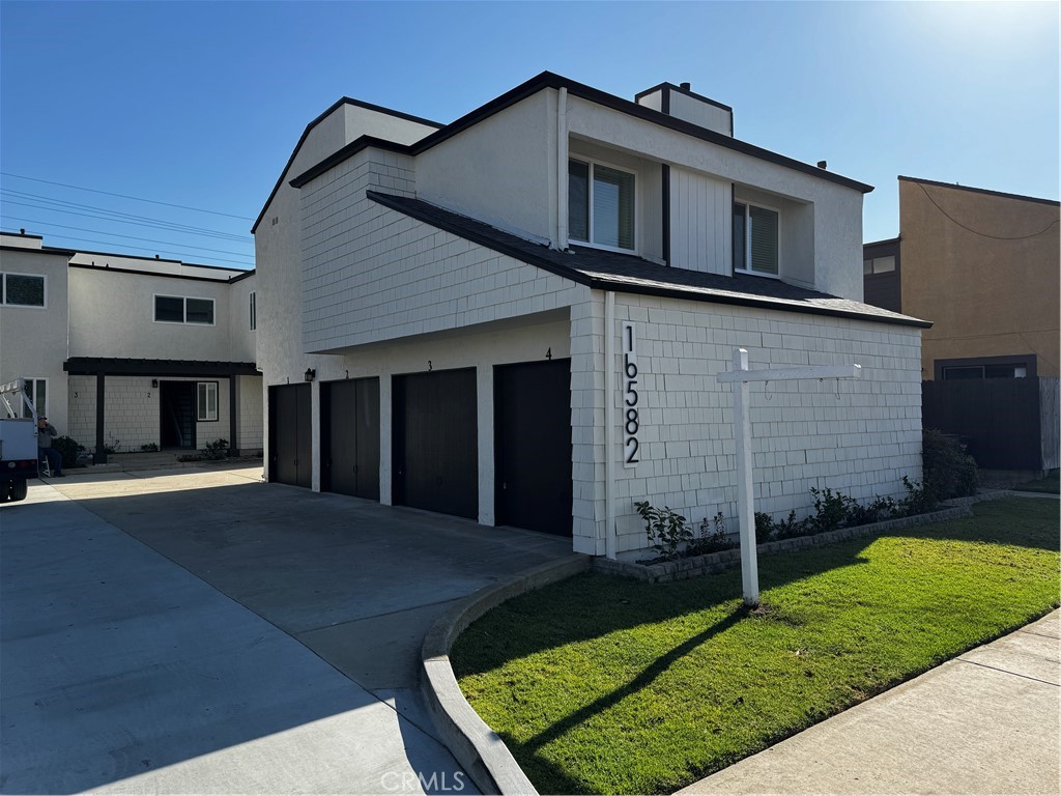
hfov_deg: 71.6
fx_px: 736
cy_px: 398
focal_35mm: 24
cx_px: 530
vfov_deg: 56.8
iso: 80
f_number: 1.78
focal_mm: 6.76
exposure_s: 1/3413
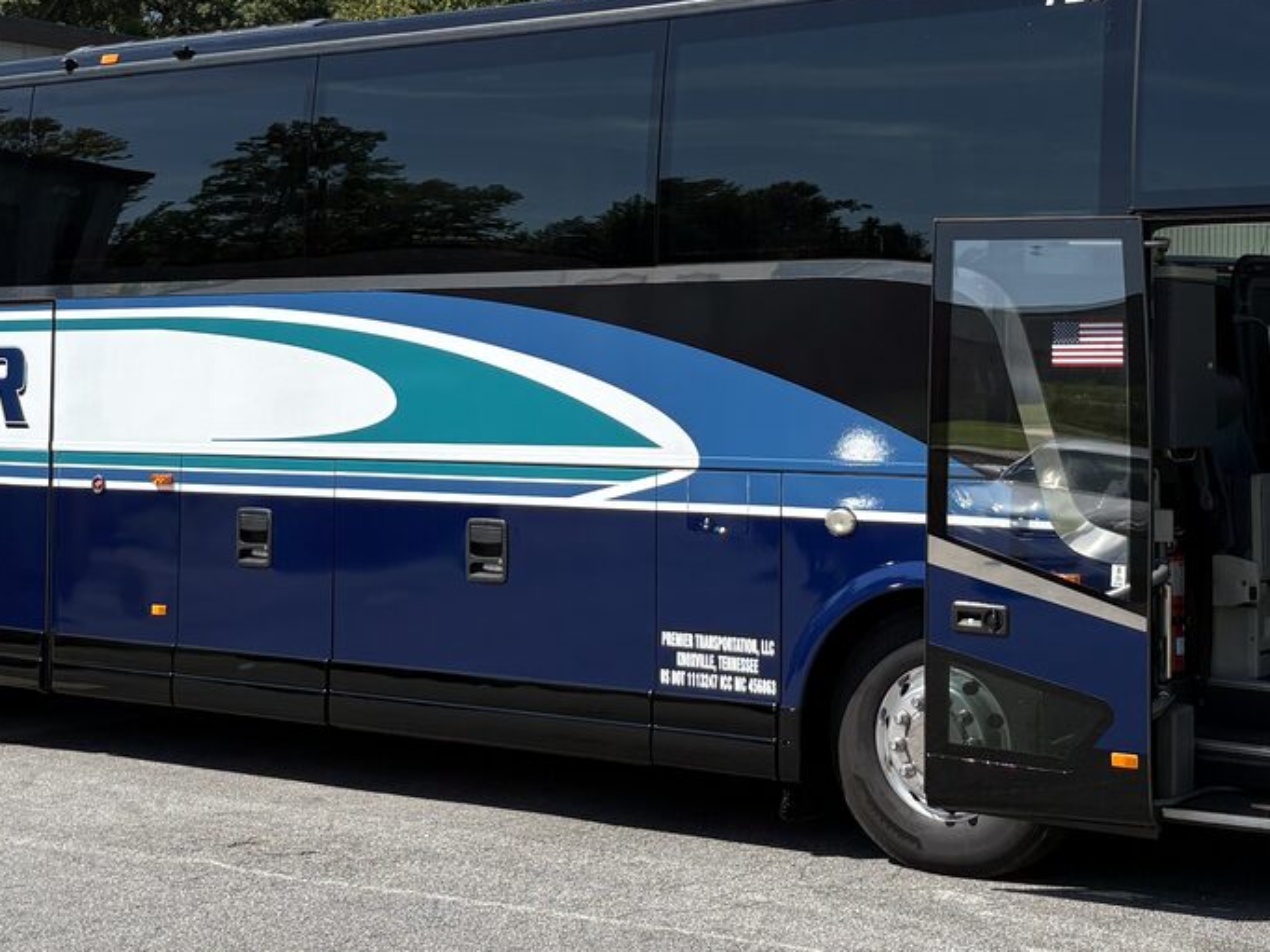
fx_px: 2237
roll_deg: -1.0
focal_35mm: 61
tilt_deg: +1.8
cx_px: 676
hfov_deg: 31.7
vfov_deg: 23.9
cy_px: 304
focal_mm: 5.96
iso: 50
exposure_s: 1/2538
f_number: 1.6
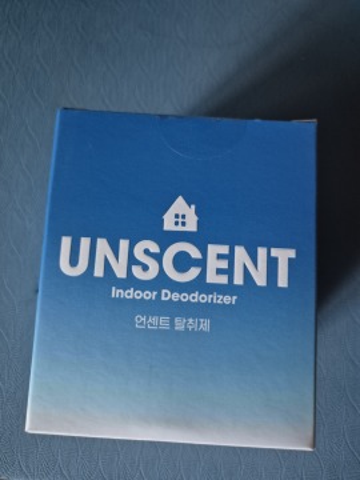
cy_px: 240
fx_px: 319
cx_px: 180
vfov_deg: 73.9
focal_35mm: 23
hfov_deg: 58.9
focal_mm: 5.4
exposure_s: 1/60
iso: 1250
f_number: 1.8
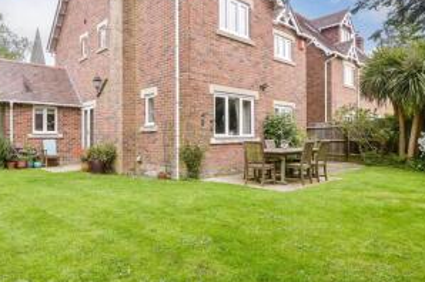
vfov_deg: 53.0
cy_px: 136
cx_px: 203
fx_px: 283
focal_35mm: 24
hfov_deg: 73.8
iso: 160
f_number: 8
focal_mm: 10
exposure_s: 1/160
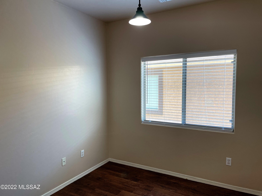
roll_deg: +1.3
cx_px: 131
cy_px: 98
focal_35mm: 26
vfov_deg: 53.1
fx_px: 197
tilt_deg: -3.6
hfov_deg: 67.3
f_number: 1.6
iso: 64
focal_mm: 4.2
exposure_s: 1/120
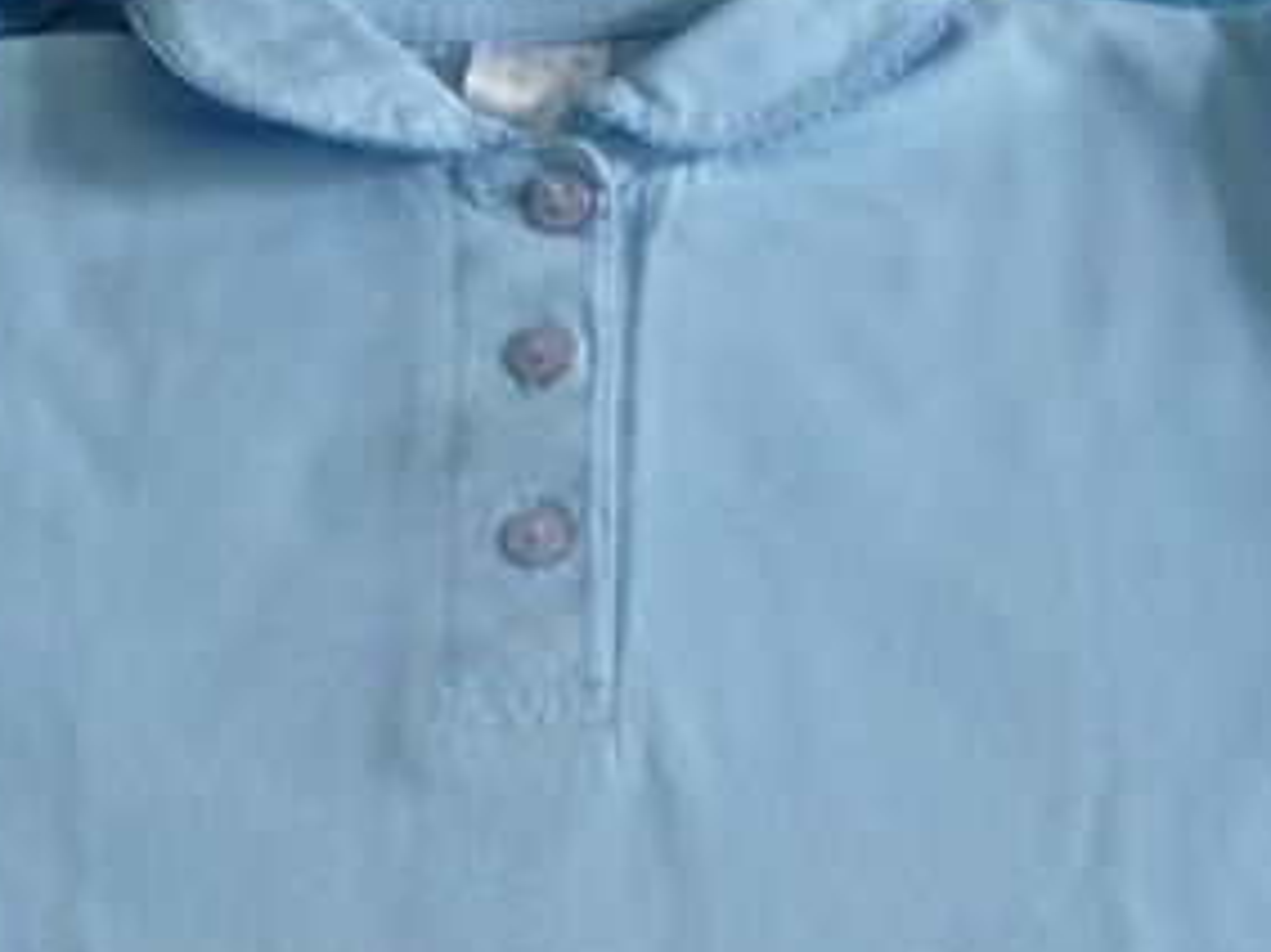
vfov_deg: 14.3
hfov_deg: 19.8
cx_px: 525
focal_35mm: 99
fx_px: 3633
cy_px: 1221
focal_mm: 4.7
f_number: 3.3
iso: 400
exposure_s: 1/13
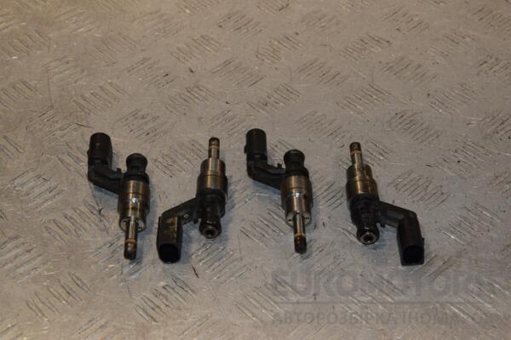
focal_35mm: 87
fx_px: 1235
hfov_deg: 23.4
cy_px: 170
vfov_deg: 15.7
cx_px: 256
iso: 800
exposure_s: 1/200
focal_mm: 58
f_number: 9
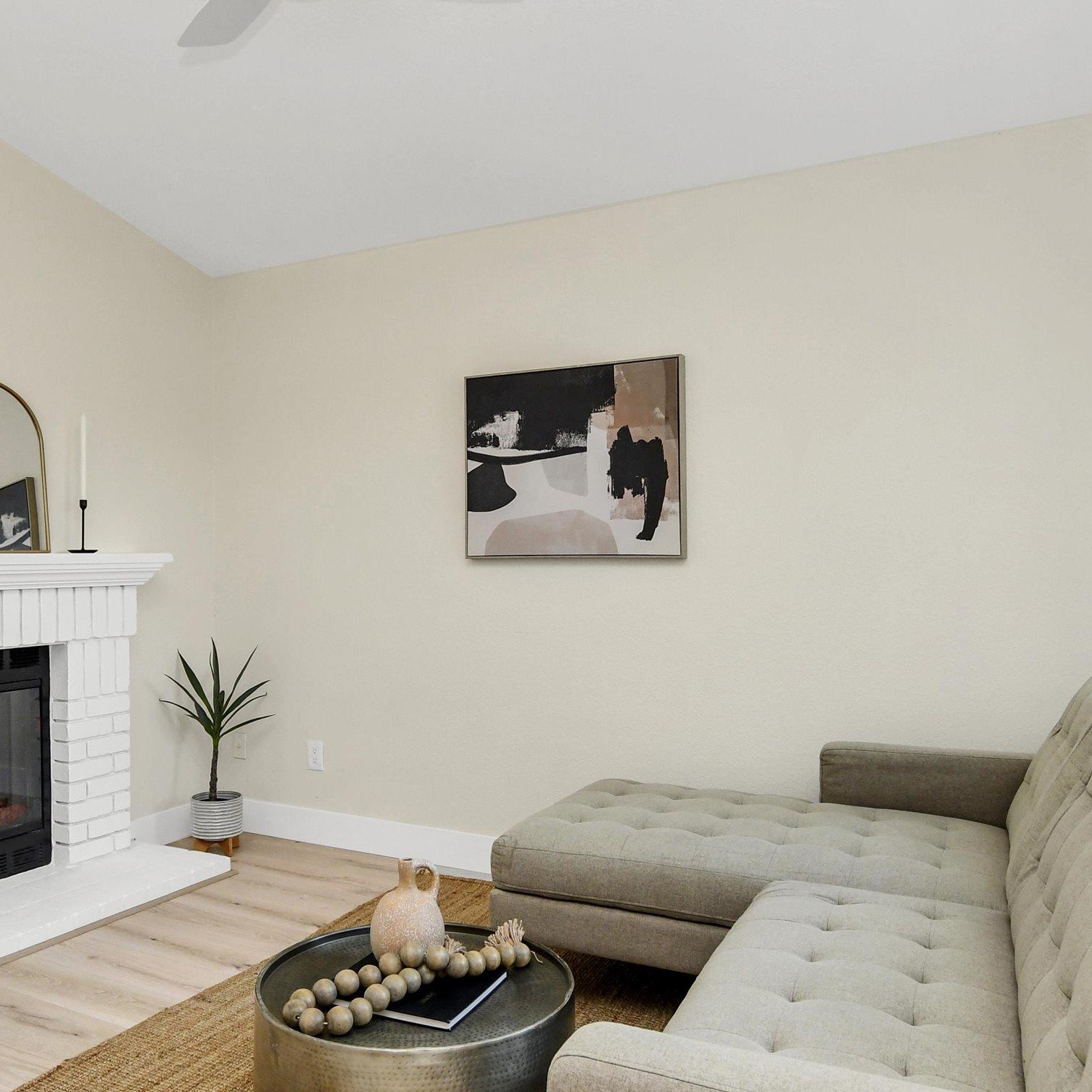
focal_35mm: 26
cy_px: 536
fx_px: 928
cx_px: 434
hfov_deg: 60.4
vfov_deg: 60.9
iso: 640
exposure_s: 1/100
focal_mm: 10
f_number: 4
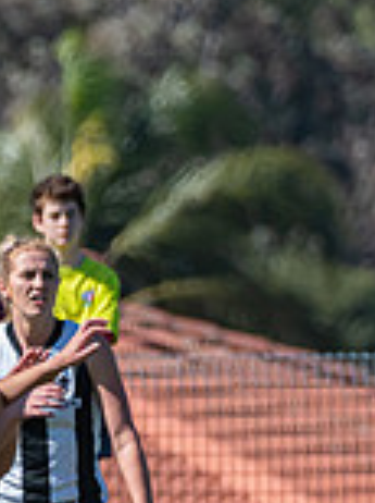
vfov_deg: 0.8
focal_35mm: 2453
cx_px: 913
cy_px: 527
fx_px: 35530
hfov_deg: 0.6
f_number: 8
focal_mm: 450
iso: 800
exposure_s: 1/2500
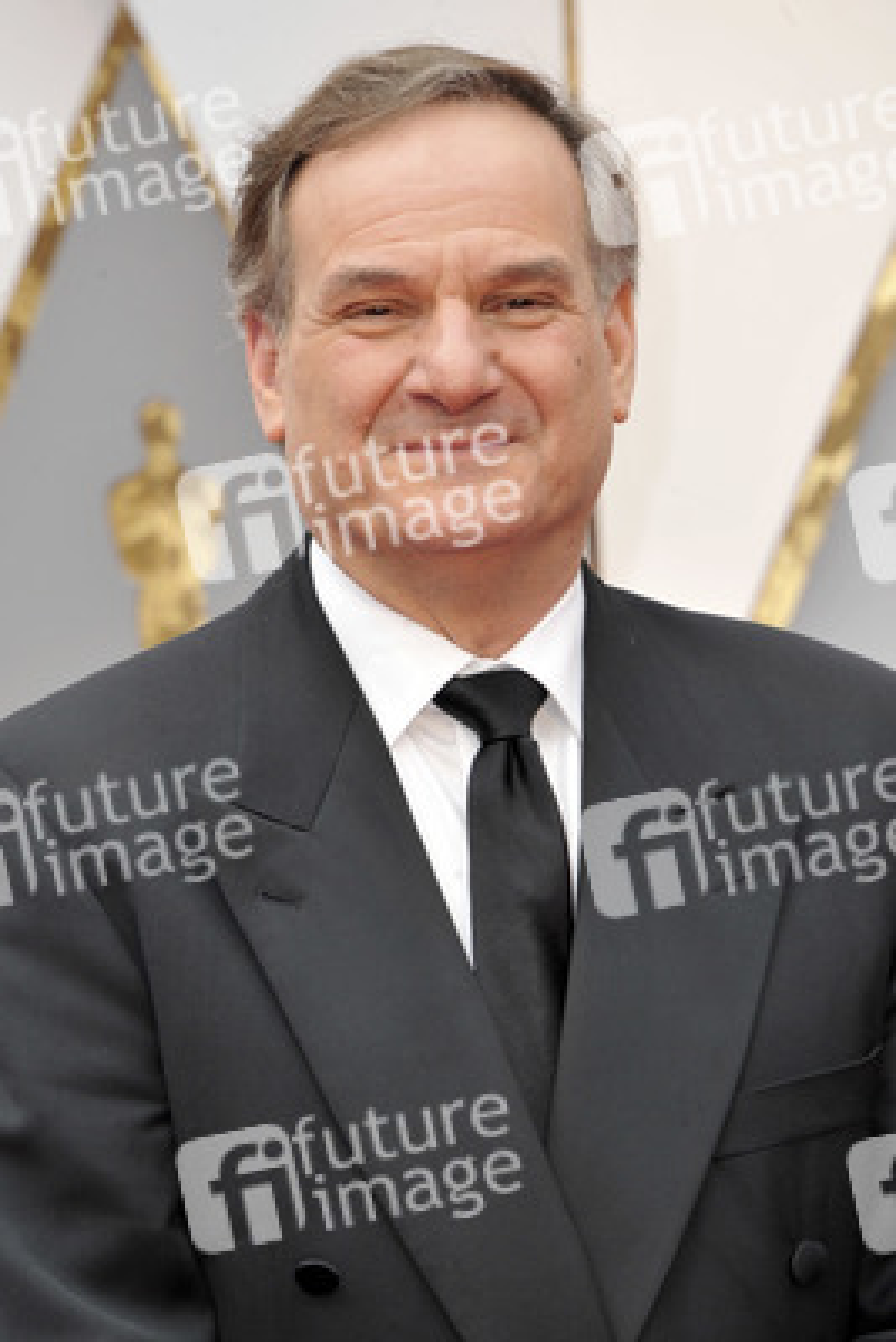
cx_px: 448
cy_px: 671
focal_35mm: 300
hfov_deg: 4.6
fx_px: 11189
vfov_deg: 6.9
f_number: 9
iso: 800
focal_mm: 300
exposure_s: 1/250
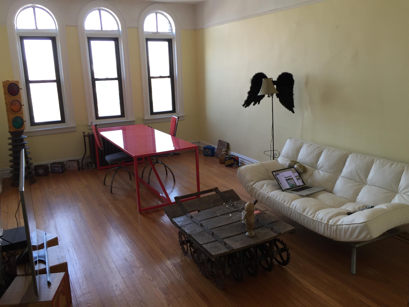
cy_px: 154
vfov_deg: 48.2
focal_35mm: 29
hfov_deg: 61.7
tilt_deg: -13.1
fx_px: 343
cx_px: 204
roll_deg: +2.2
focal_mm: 4.15
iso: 32
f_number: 2.2
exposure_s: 1/40
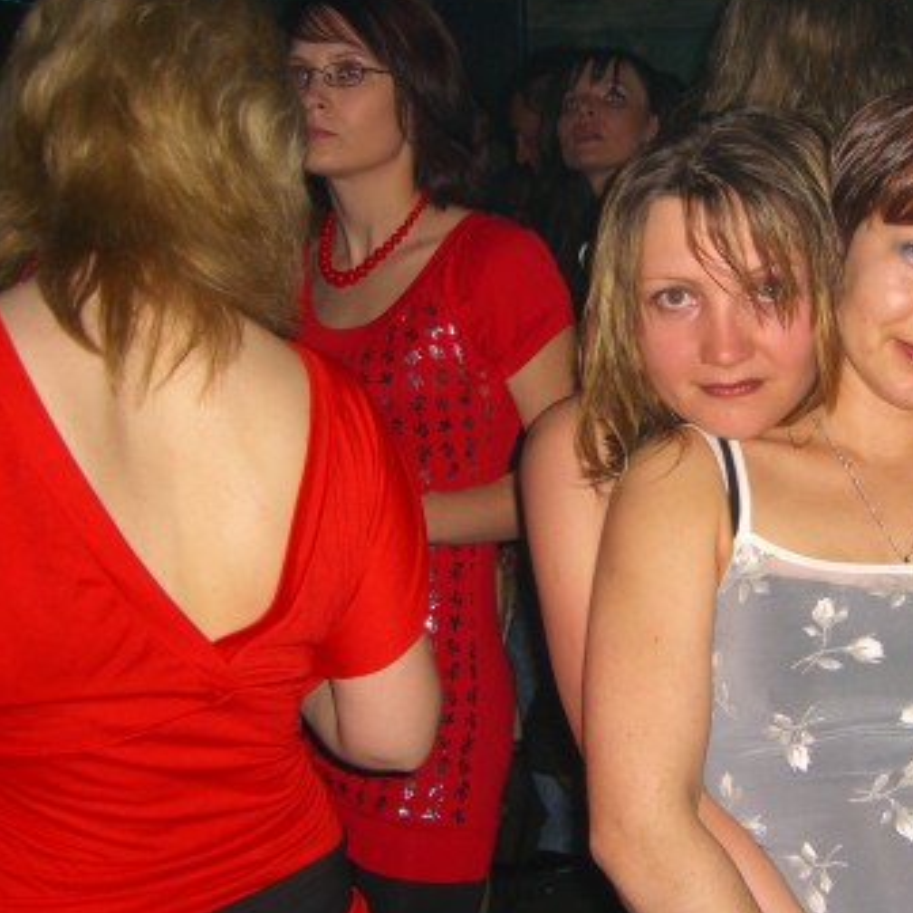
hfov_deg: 27.9
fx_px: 1790
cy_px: 440
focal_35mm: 60
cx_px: 766
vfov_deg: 28.6
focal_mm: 7.9
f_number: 2.8
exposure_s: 1/60
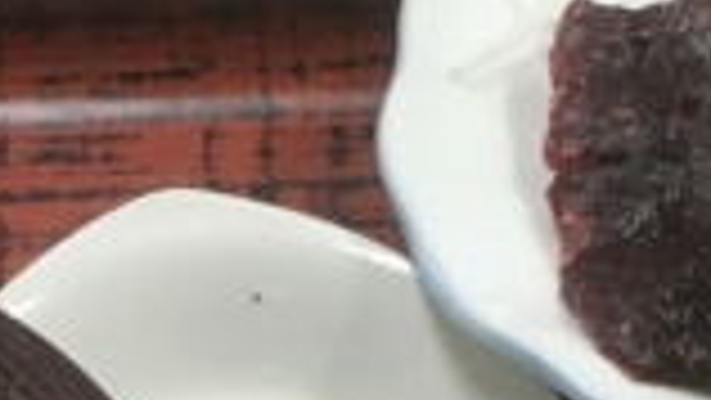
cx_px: 477
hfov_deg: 13.4
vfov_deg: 7.4
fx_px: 3017
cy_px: 661
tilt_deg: -49.9
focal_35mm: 160
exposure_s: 1/30
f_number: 2.2
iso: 80
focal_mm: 4.15
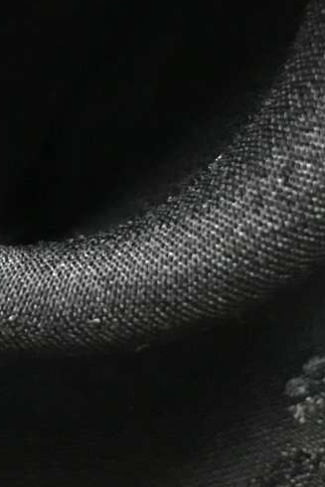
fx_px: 1543
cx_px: -72
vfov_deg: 17.8
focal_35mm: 114
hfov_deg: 11.8
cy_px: 81
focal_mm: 3.99
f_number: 1.8
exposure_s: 1/15
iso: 100
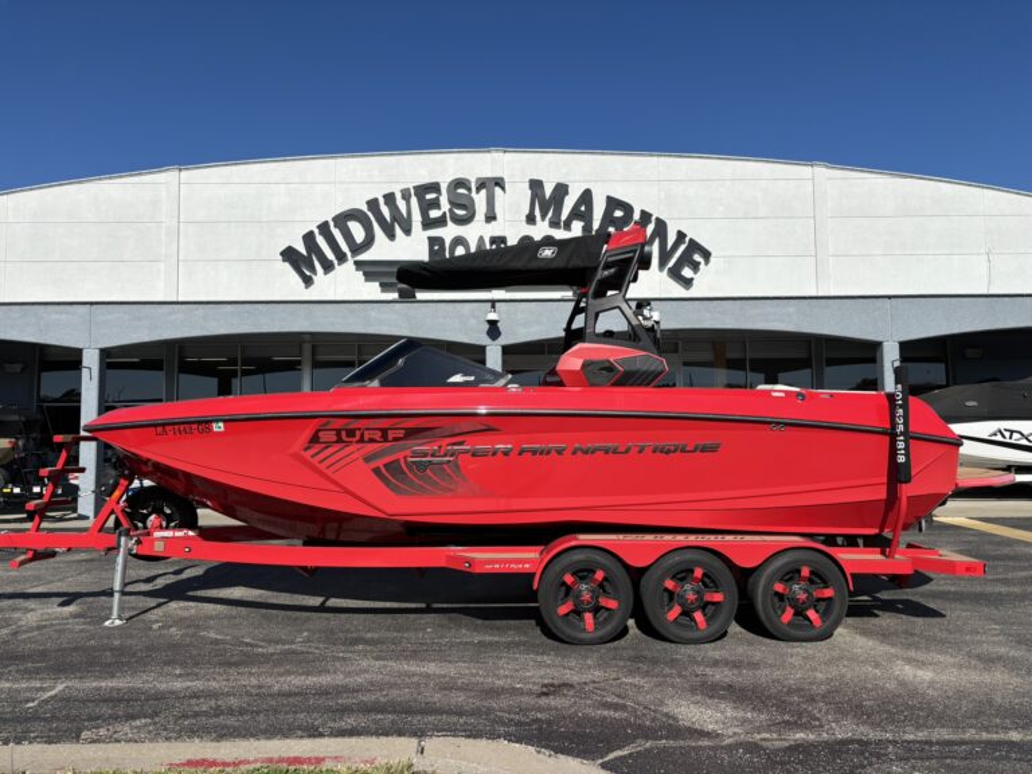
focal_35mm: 26
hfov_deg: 67.3
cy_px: 387
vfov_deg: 53.1
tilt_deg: +4.6
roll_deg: -0.2
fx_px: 775
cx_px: 516
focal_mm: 5.96
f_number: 1.6
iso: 50
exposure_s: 1/5348
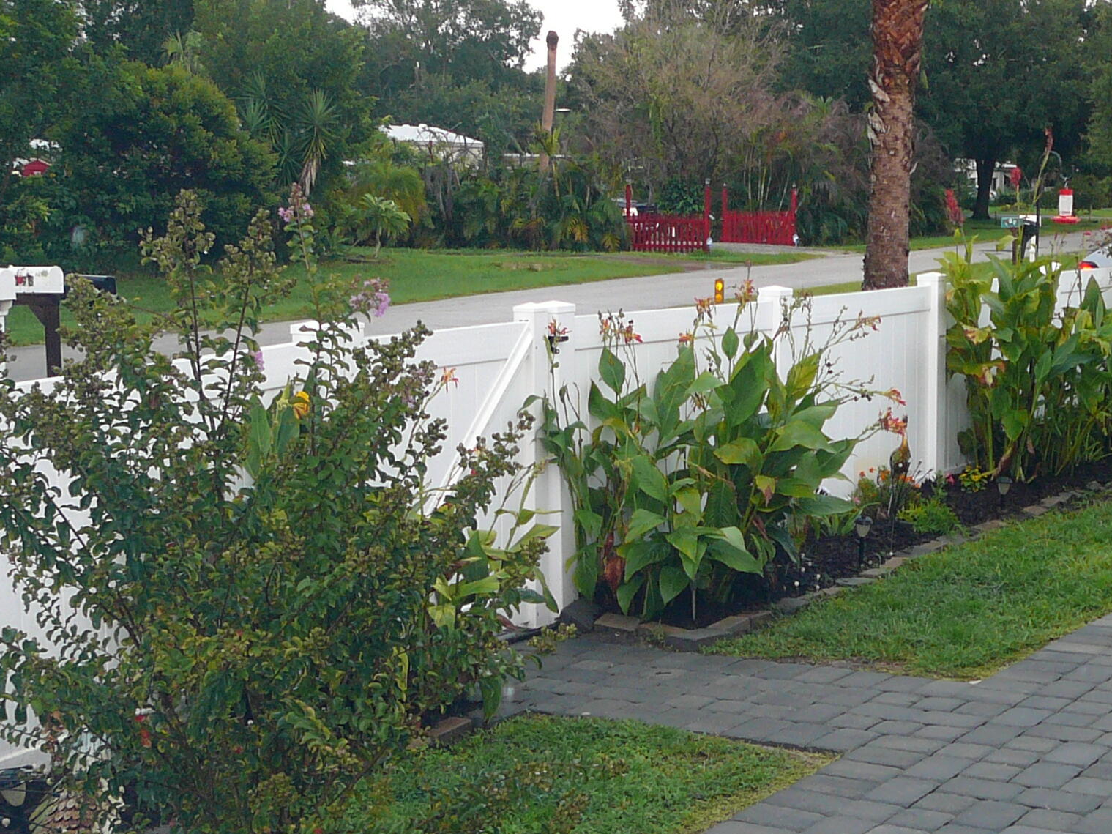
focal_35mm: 59
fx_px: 1895
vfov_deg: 24.8
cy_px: 469
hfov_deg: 32.2
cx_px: 802
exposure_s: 1/40
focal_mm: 5.2
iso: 100
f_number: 2.8
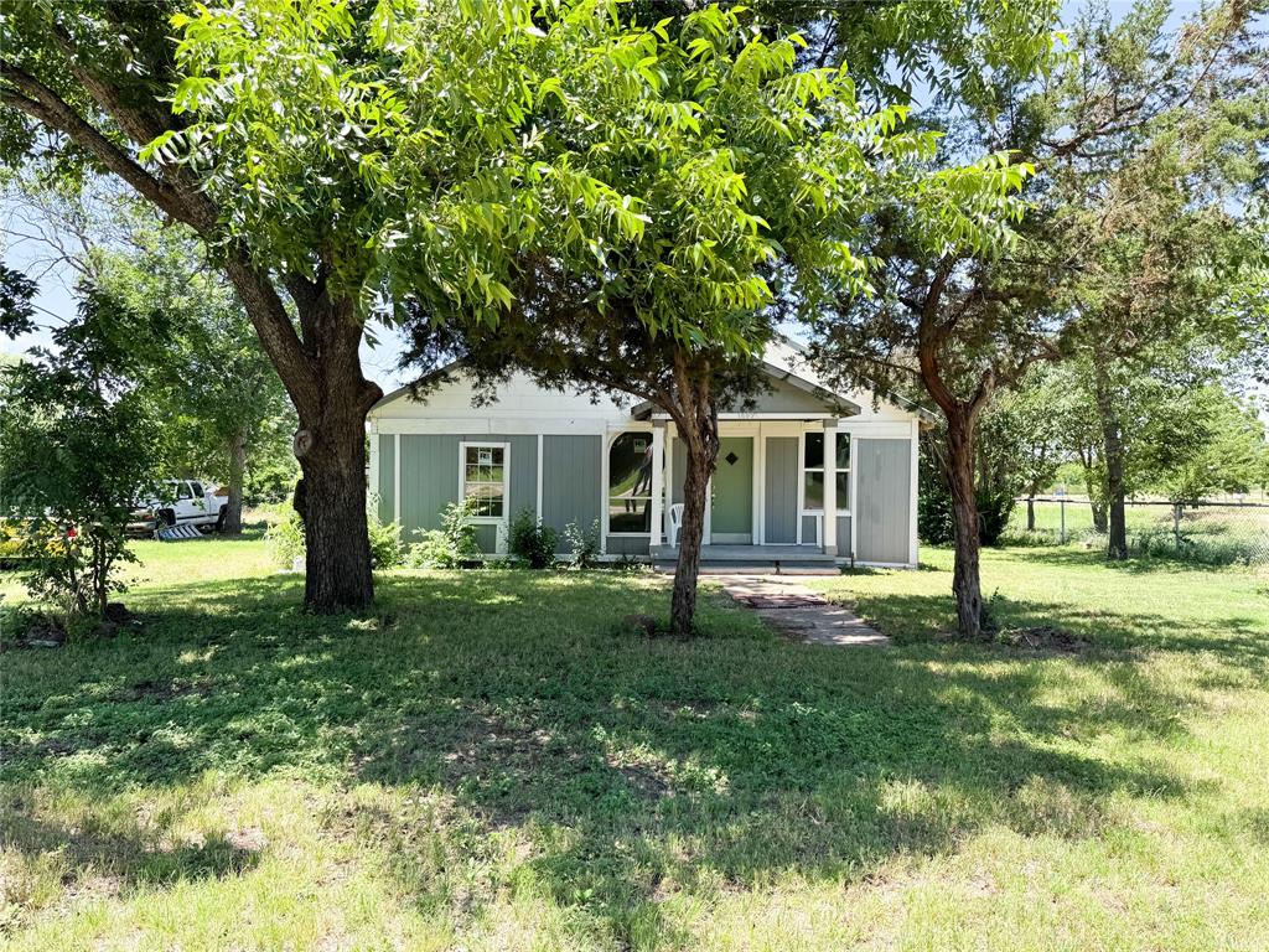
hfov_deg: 71.6
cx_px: 634
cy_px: 476
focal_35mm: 24
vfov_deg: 56.8
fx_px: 880
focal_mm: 6.76
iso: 80
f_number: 1.78
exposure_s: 1/812
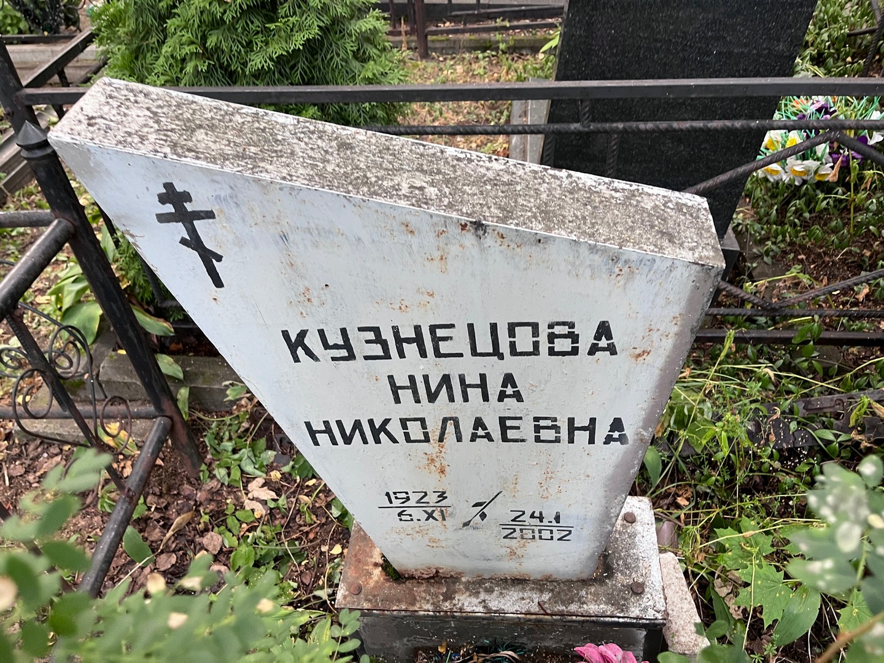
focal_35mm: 26
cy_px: 332
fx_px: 664
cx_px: 442
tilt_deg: -45.2
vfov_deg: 53.1
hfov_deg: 67.3
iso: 125
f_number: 1.6
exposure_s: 1/66
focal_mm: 5.1
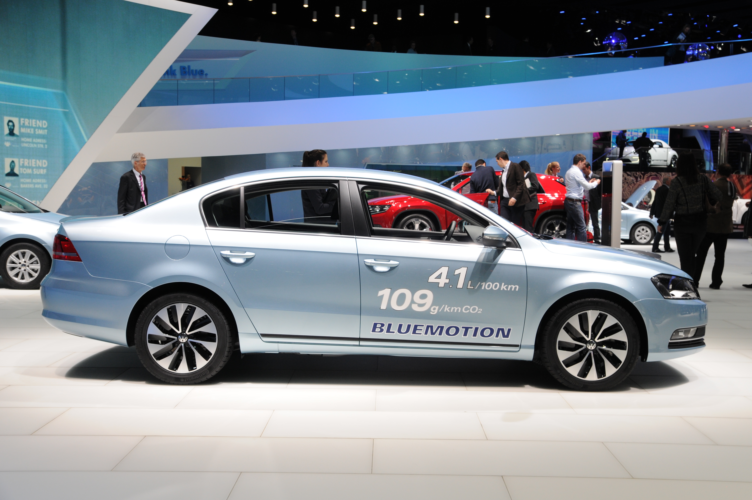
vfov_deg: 30.8
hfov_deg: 45.0
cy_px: 250
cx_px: 376
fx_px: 908
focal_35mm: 44
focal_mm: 29
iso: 400
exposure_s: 1/250
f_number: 8
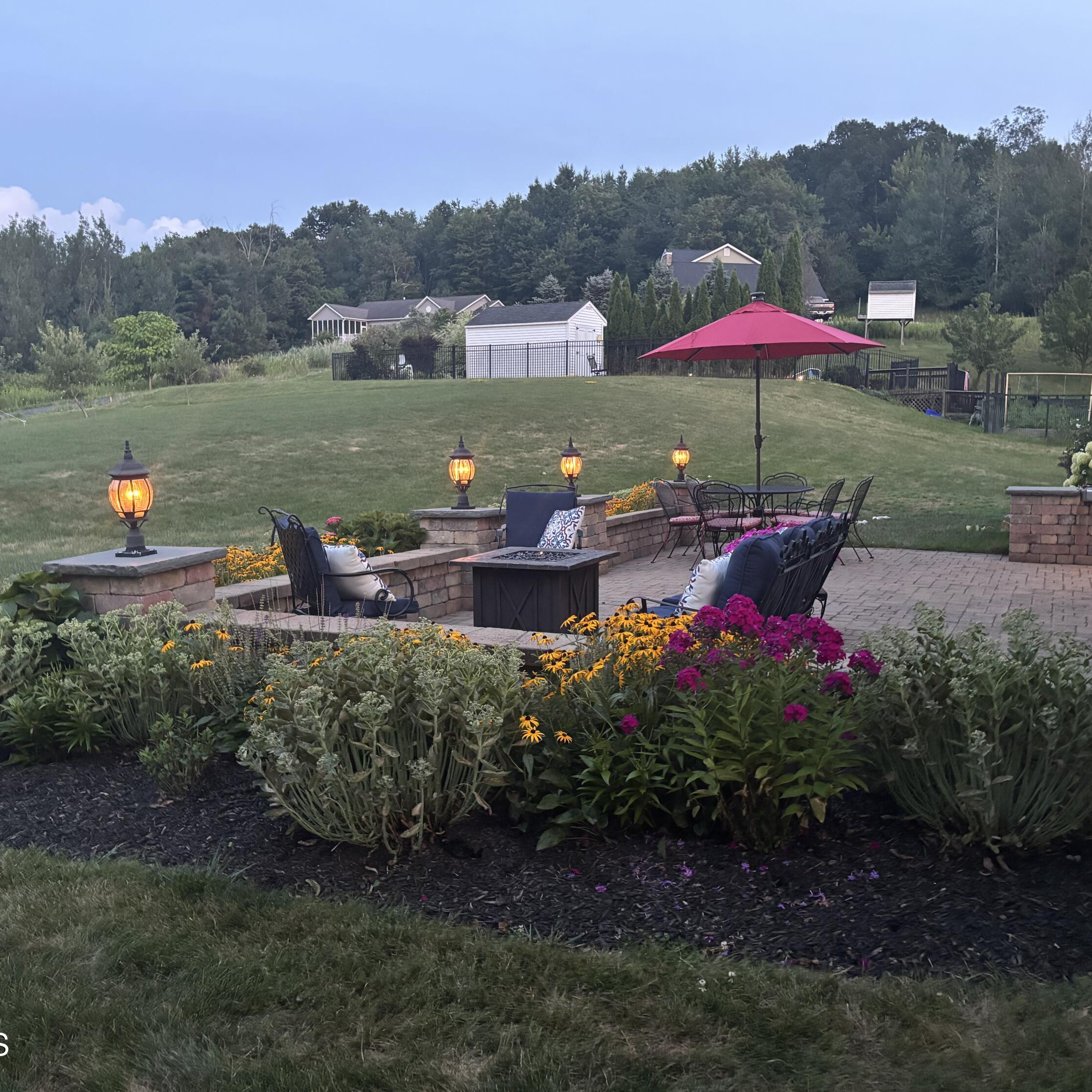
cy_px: 543
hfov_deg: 52.5
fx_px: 1106
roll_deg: -0.7
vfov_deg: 52.5
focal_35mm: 31
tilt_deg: -6.9
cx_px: 582
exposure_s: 1/30
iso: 800
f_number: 1.6
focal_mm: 5.96
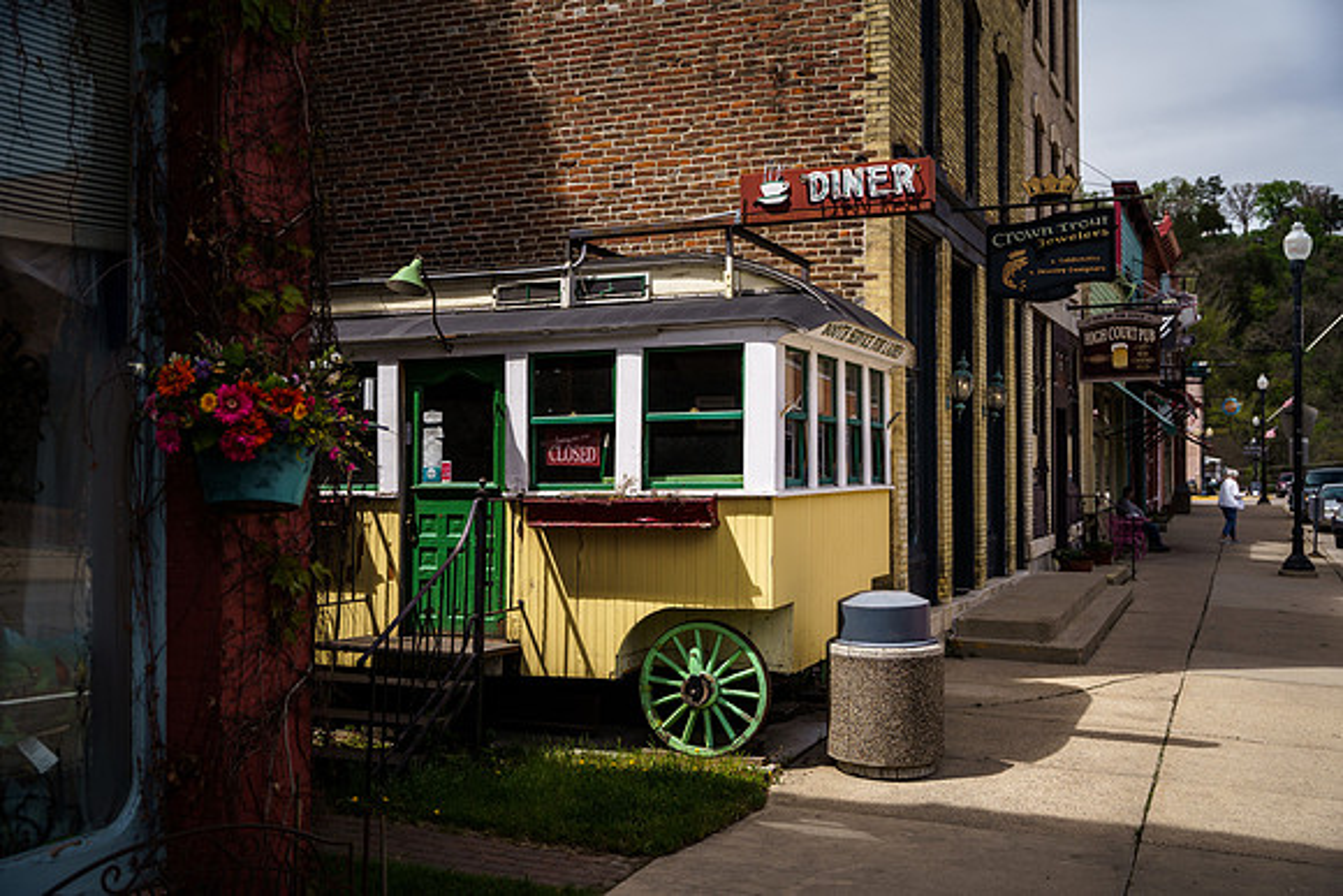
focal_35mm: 38
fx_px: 1415
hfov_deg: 50.8
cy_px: 448
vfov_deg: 35.1
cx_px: 672
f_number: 2.8
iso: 200
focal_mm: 37
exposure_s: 1/3200
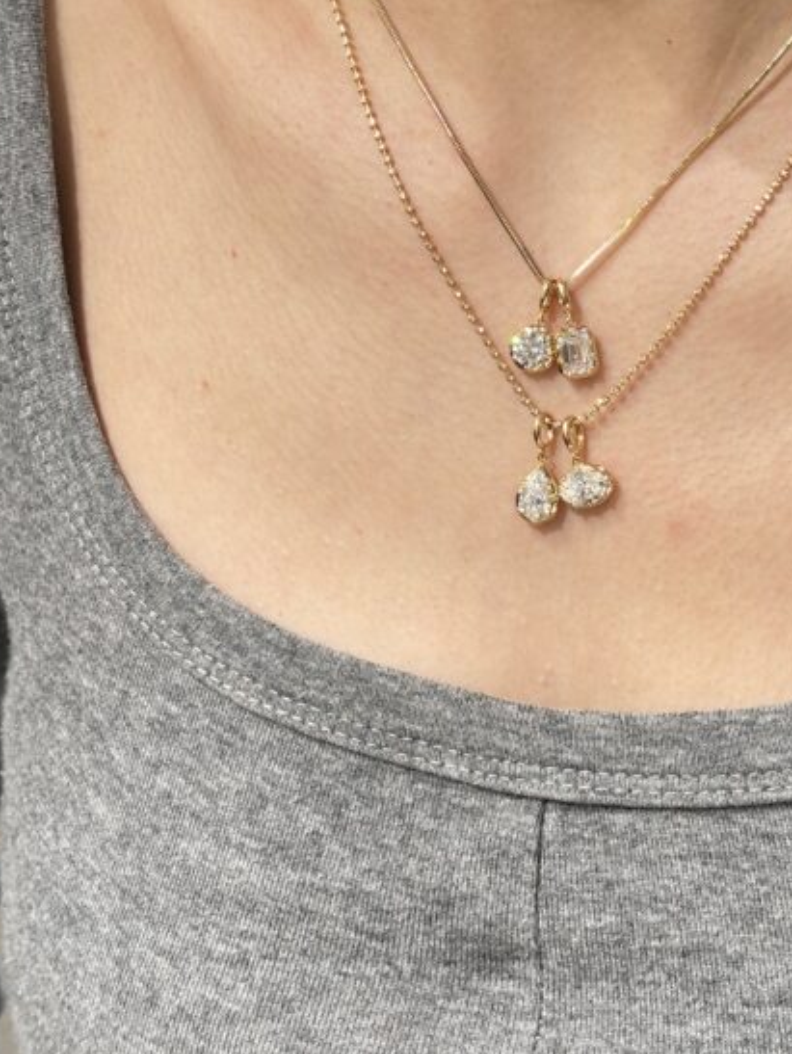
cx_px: 518
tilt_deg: -19.9
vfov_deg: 25.4
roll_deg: +4.9
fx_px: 2316
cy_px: 306
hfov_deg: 19.4
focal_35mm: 76
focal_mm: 5.96
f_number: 1.6
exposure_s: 1/74
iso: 50
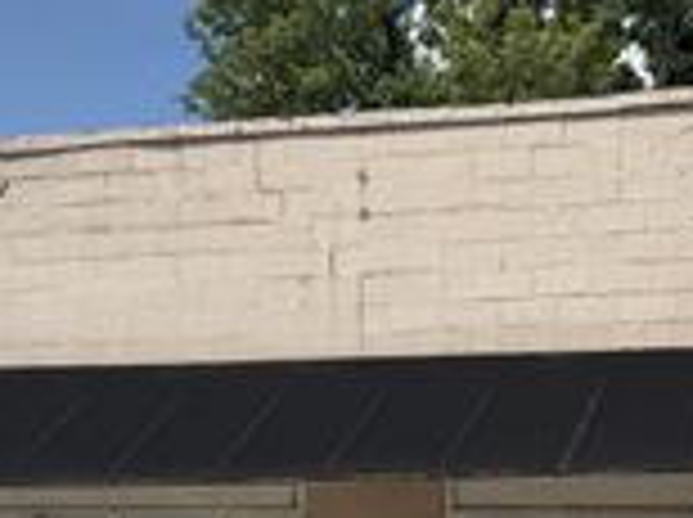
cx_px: 472
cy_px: 511
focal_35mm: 78
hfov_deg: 24.9
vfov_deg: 18.4
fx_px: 1559
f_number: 1.78
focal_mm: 6.76
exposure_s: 1/7092
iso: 80
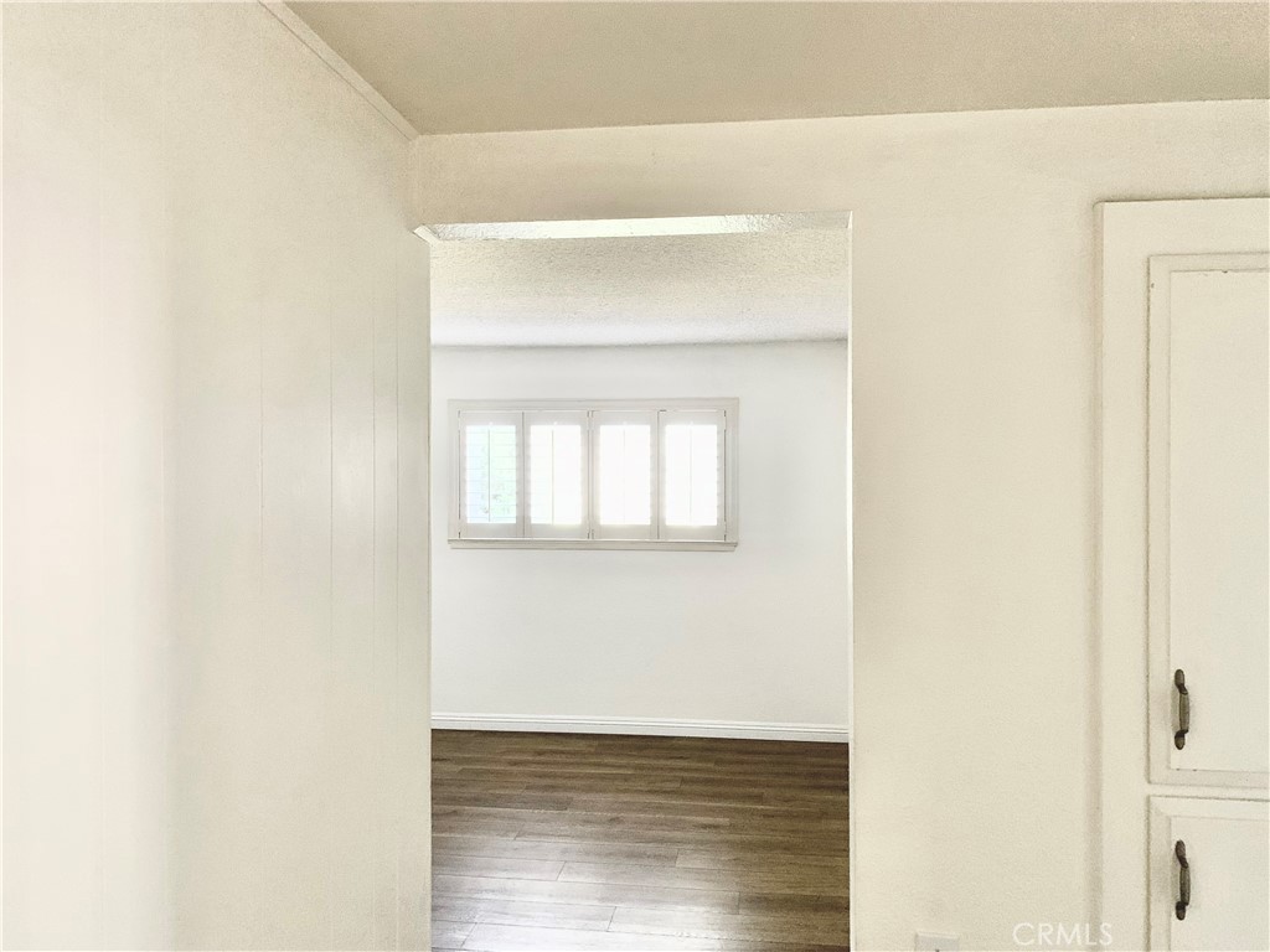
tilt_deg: -0.9
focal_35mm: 26
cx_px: 635
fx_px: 954
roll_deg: +0.3
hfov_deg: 67.3
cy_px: 476
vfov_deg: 53.1
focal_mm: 4.25
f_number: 1.8
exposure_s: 1/31
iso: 400
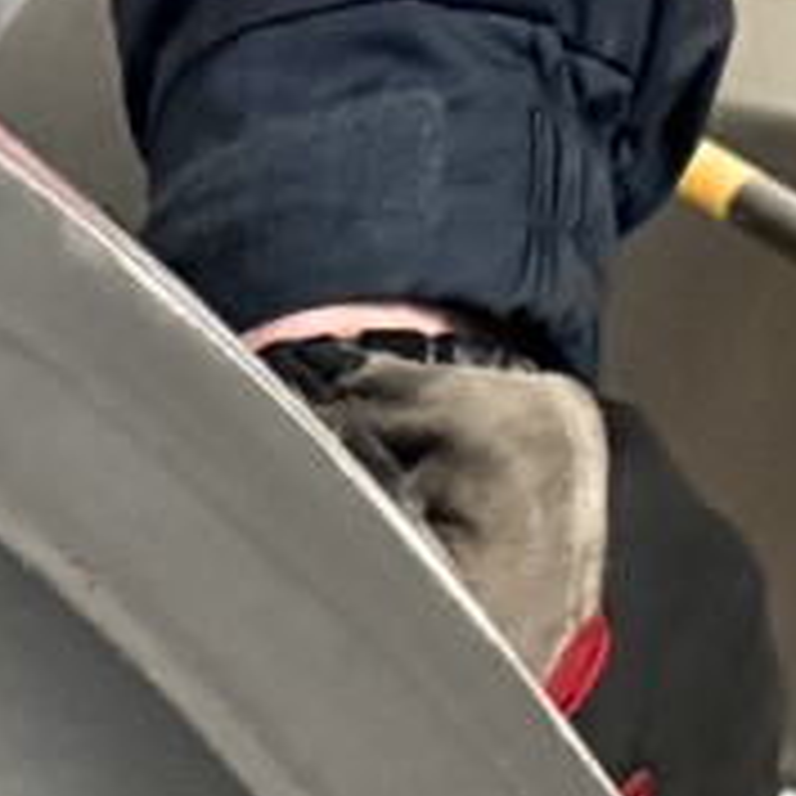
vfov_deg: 8.5
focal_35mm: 173
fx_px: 4501
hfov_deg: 8.5
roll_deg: -7.9
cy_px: 2397
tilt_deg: -40.6
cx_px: -1561
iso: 800
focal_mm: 6.76
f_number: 1.78
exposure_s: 1/60
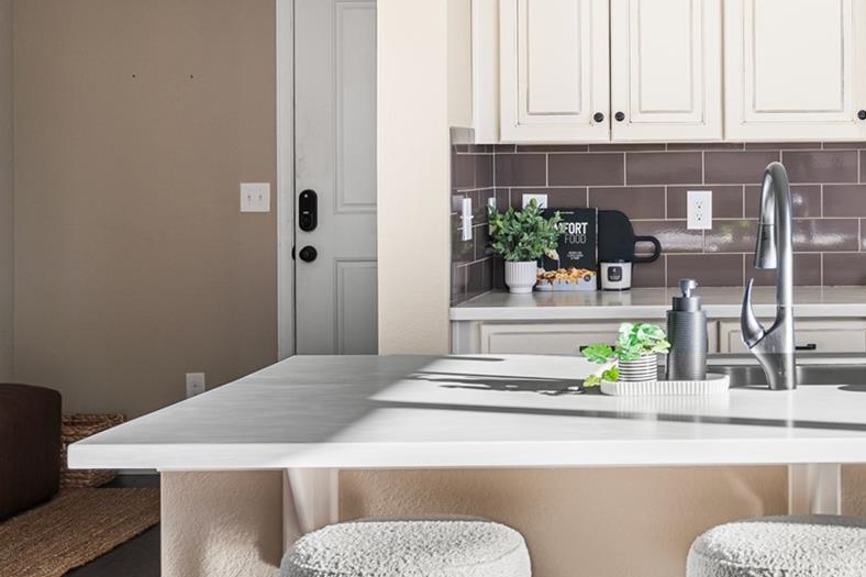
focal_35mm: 66
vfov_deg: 20.4
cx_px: 826
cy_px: 124
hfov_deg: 28.9
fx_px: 1588
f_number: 8
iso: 125
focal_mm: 32.5
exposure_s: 1/8
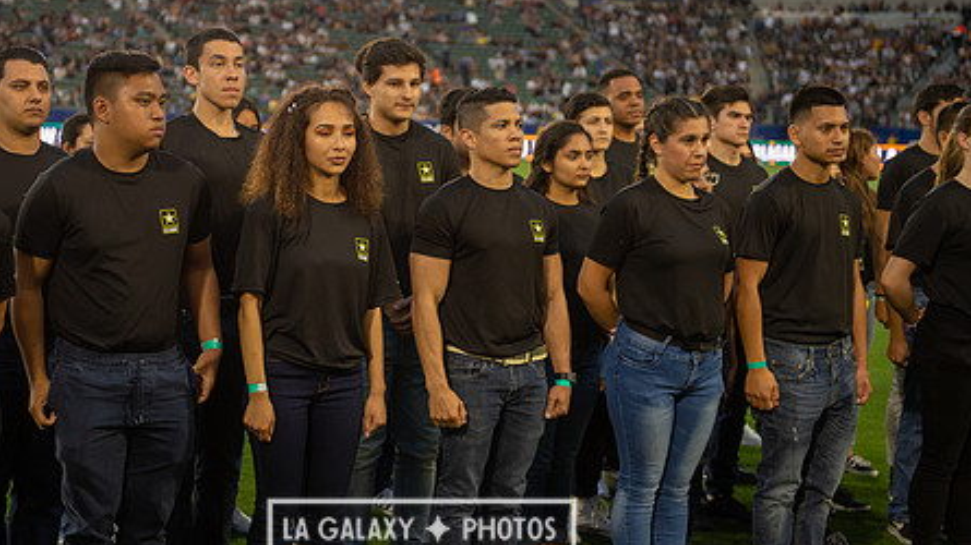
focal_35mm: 71
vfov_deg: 17.0
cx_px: 421
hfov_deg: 29.7
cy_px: 202
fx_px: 1827
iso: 400
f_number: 2.8
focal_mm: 52
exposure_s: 1/500
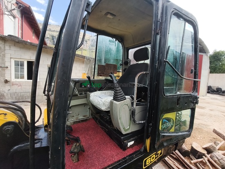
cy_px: 84
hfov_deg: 98.2
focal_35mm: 15
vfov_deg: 81.8
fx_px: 98
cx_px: 112
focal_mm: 1.67
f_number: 2.2
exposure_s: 1/681
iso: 50
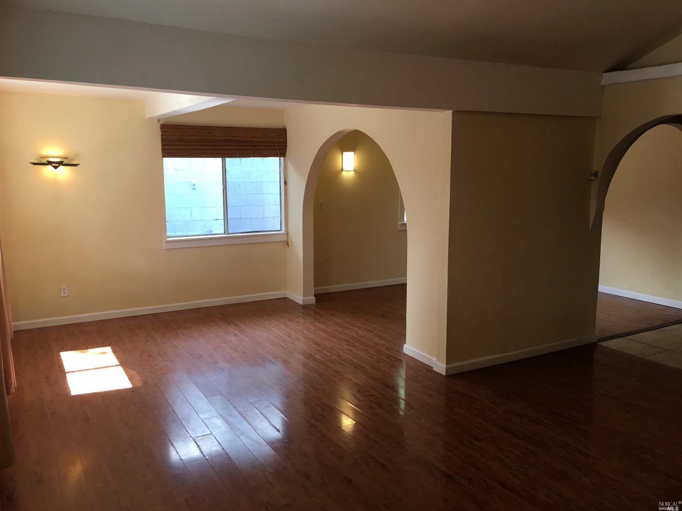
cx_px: 341
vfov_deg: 48.2
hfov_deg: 61.7
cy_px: 256
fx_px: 571
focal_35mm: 29
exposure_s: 1/60
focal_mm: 4.15
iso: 32
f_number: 2.2
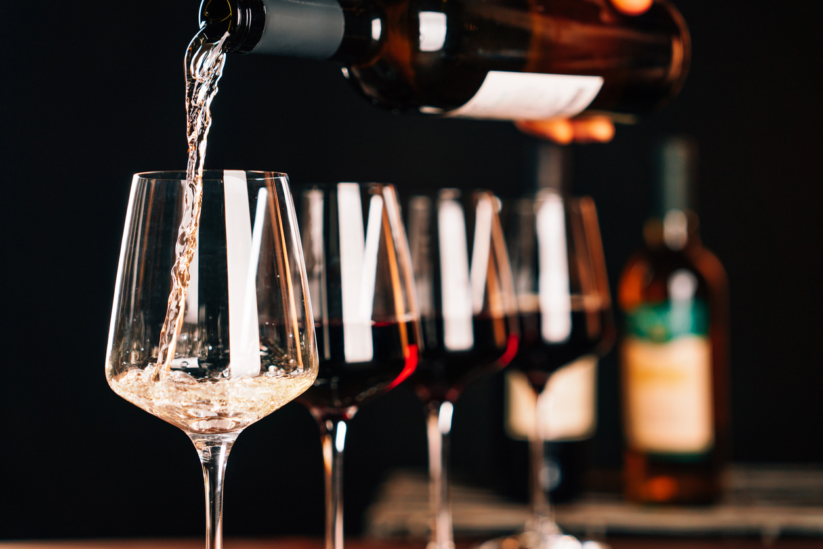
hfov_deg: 28.8
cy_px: 274
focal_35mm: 70
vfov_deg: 19.5
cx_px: 412
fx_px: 1600
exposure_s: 1/160
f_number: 2.8
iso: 250
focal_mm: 70
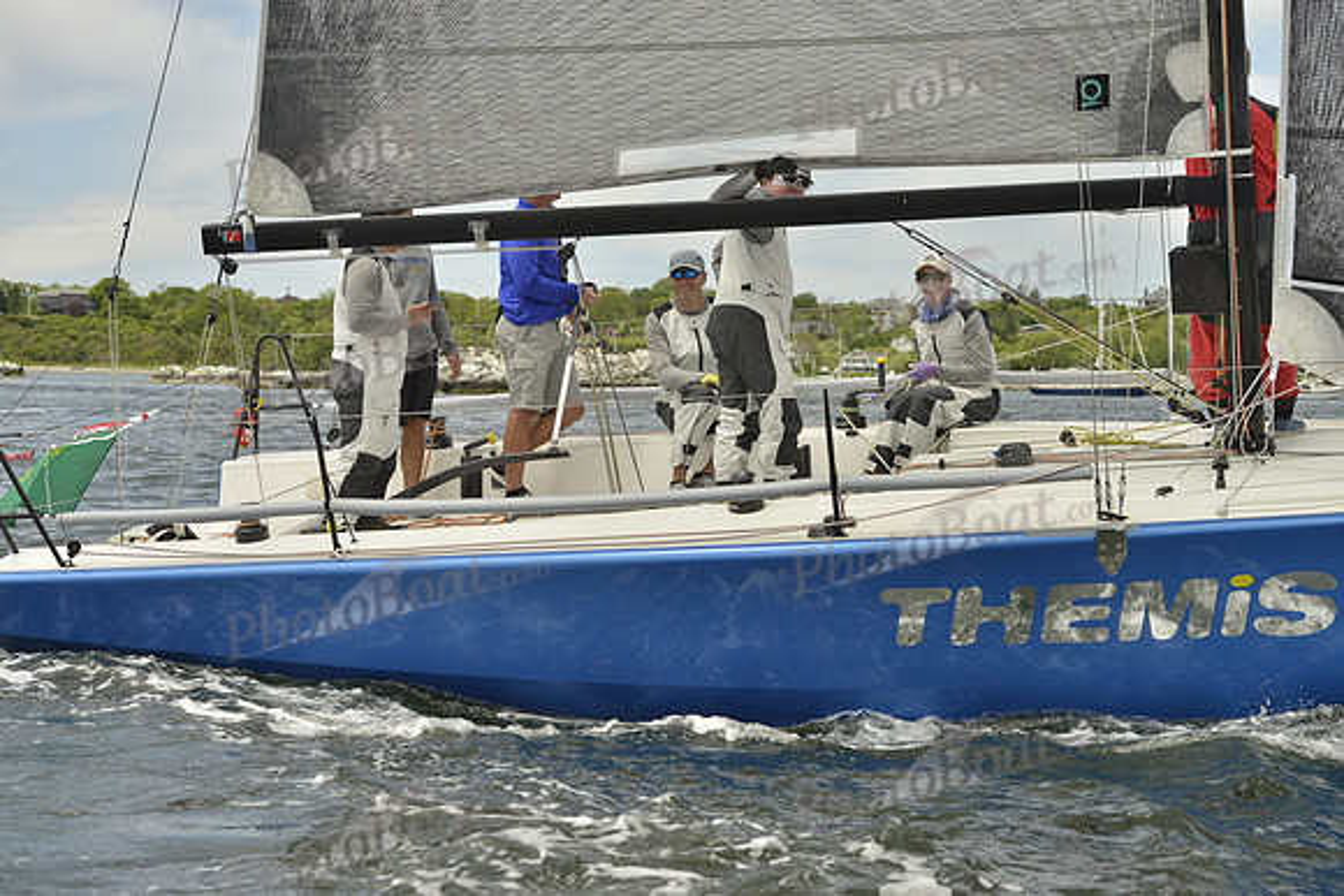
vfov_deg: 19.5
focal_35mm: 70
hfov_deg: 28.8
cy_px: 448
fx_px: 2614
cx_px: 672
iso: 280
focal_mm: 70
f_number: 7.1
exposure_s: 1/1600
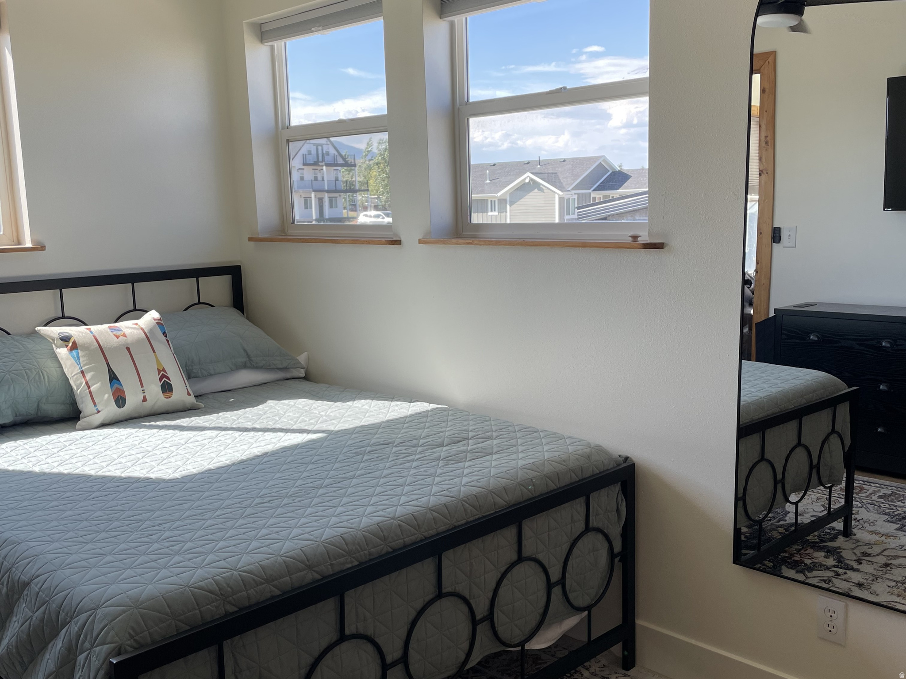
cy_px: 340
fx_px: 680
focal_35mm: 26
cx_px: 453
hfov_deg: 67.3
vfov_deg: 53.1
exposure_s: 1/421
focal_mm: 4.2
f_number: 1.6
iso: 32
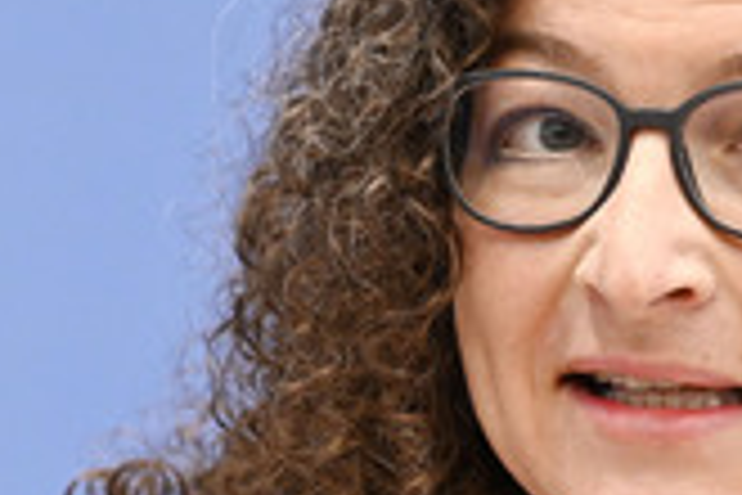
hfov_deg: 5.6
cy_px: 328
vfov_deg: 3.7
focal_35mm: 369
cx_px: 686
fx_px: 7605
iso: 4000
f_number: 5.6
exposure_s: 1/640
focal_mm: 135
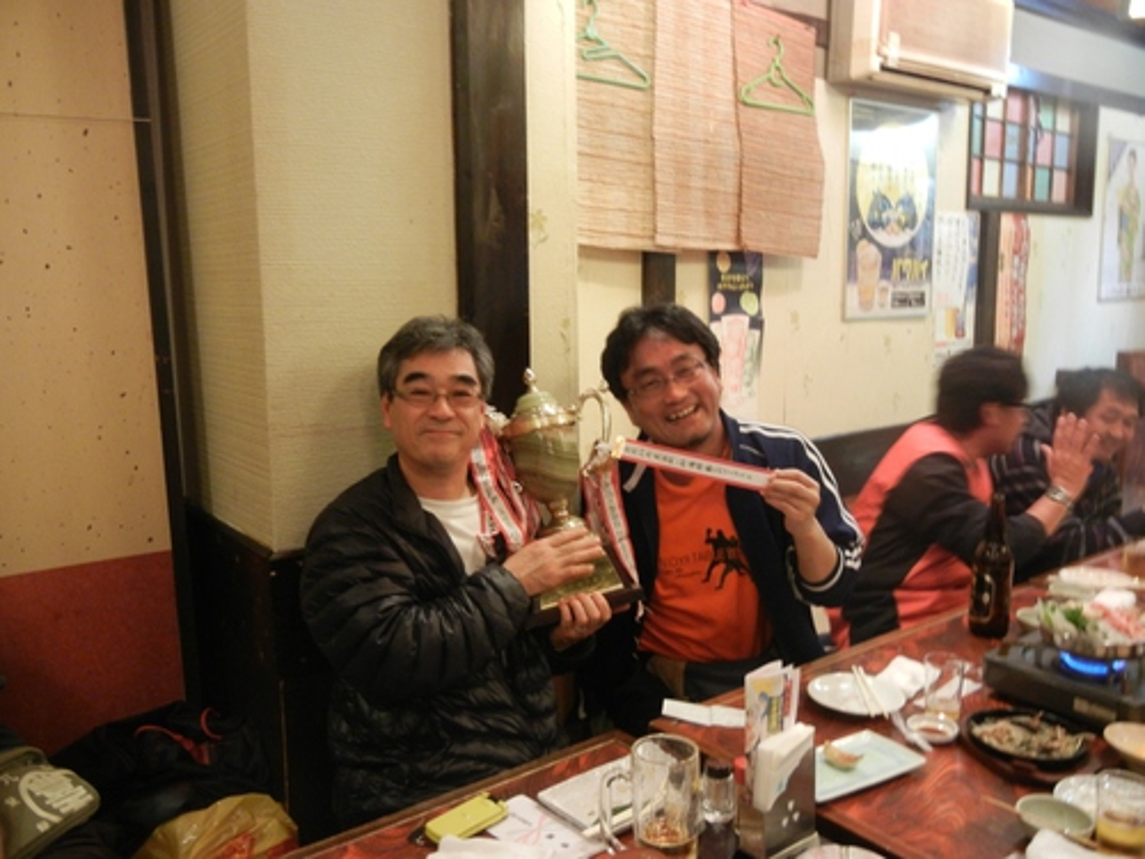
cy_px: 430
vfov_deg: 46.8
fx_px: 992
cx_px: 572
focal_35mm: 30
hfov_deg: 60.0
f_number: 3.5
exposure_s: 1/3.7
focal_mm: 5.4
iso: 400
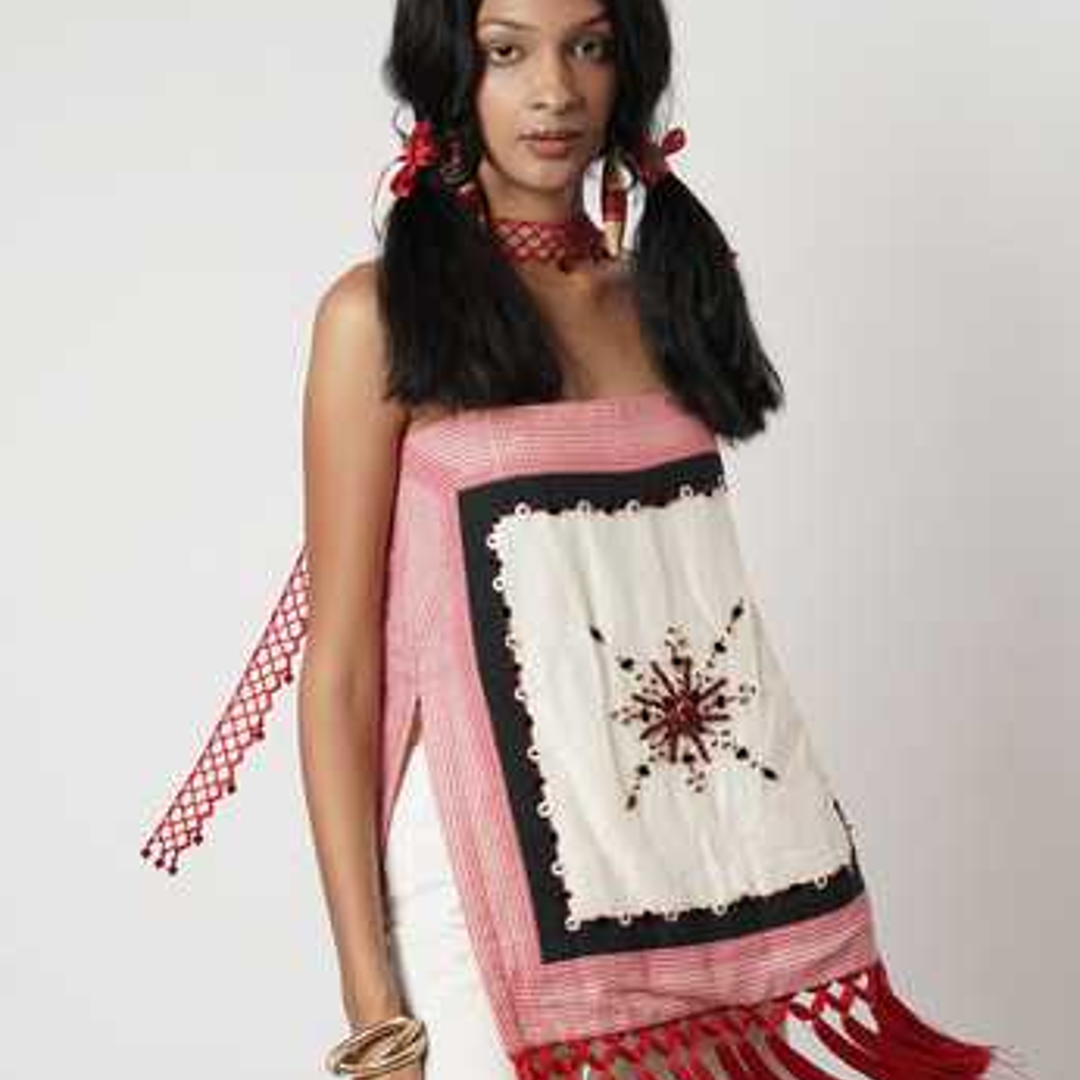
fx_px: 2543
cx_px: 537
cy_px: 641
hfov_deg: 24.0
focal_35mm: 72
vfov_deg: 23.9
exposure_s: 1/200
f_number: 5.6
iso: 100
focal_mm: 55.8
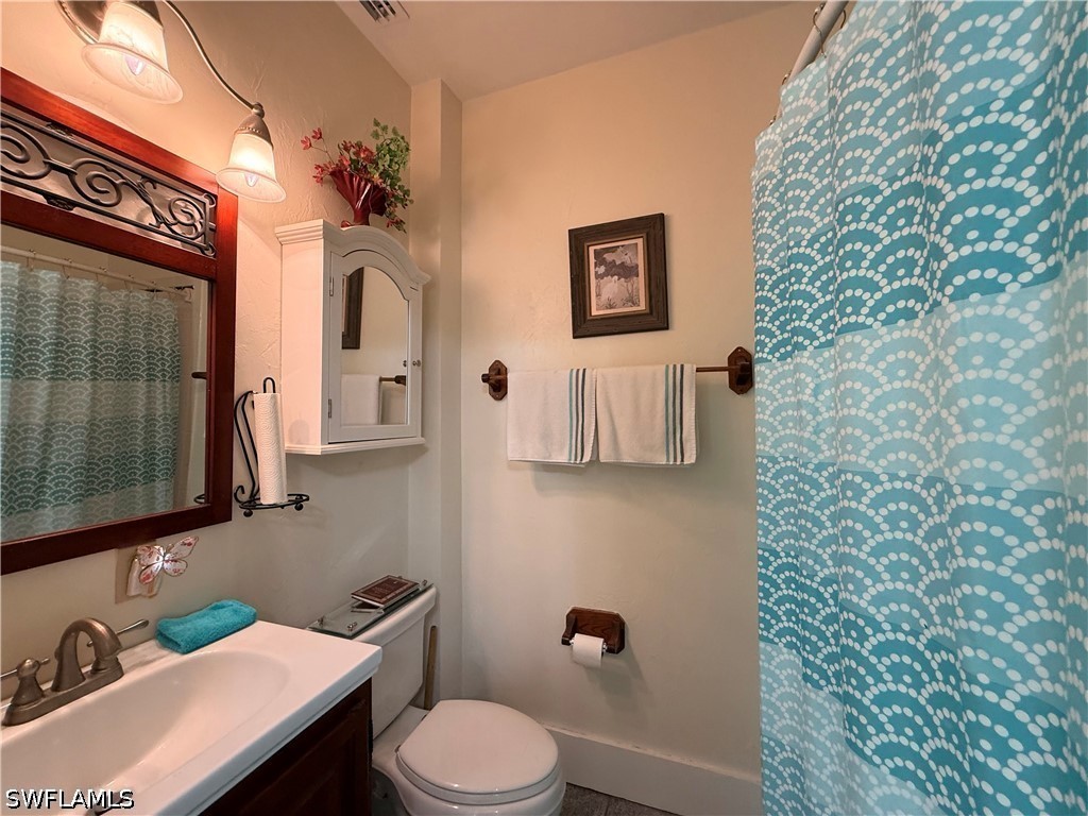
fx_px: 440
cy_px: 408
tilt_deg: +0.4
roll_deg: -0.5
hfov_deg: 102.1
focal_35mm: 14
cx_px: 544
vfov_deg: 85.7
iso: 200
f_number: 2.2
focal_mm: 2.22
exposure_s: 1/60
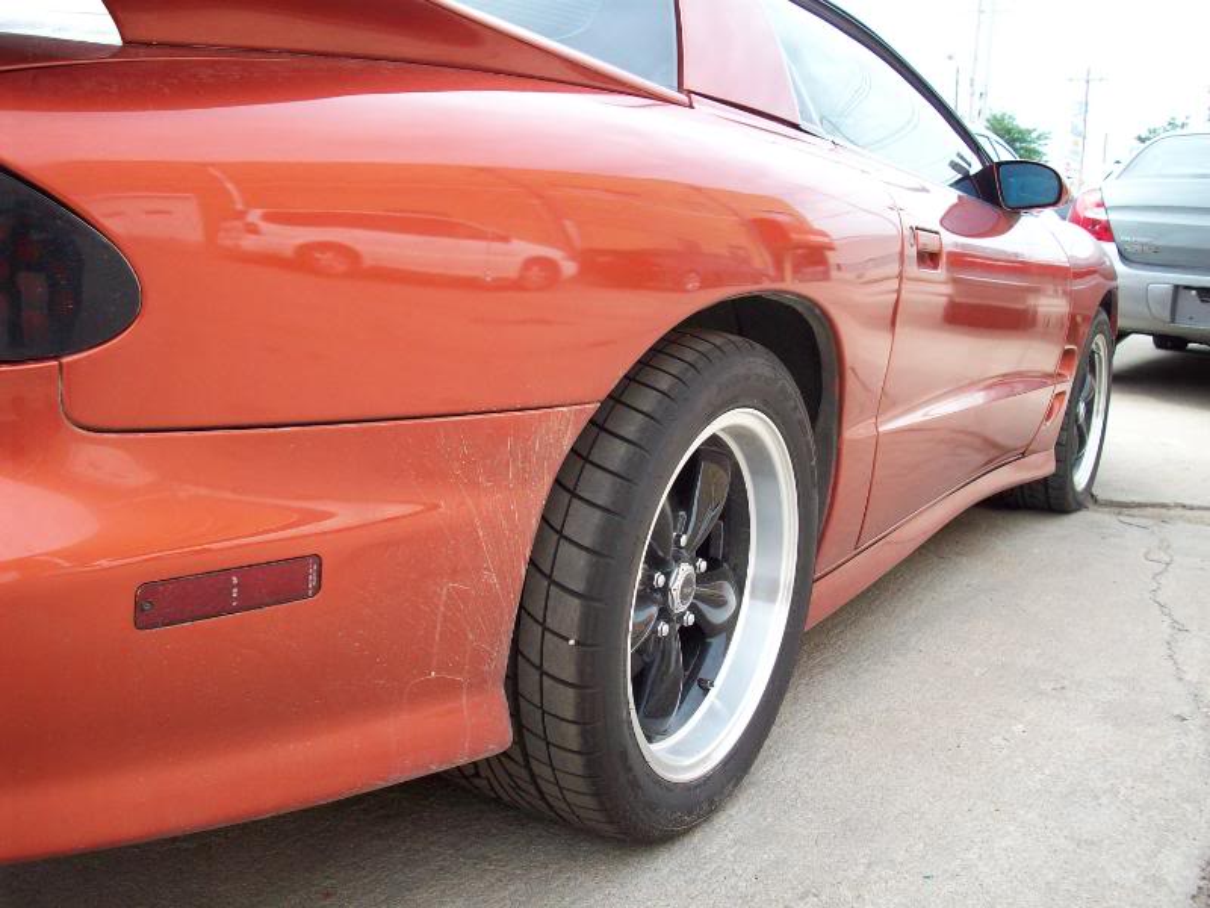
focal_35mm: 37
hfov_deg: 50.1
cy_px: 454
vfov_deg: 38.7
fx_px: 1293
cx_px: 605
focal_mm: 6.2
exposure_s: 1/190
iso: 80
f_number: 2.8
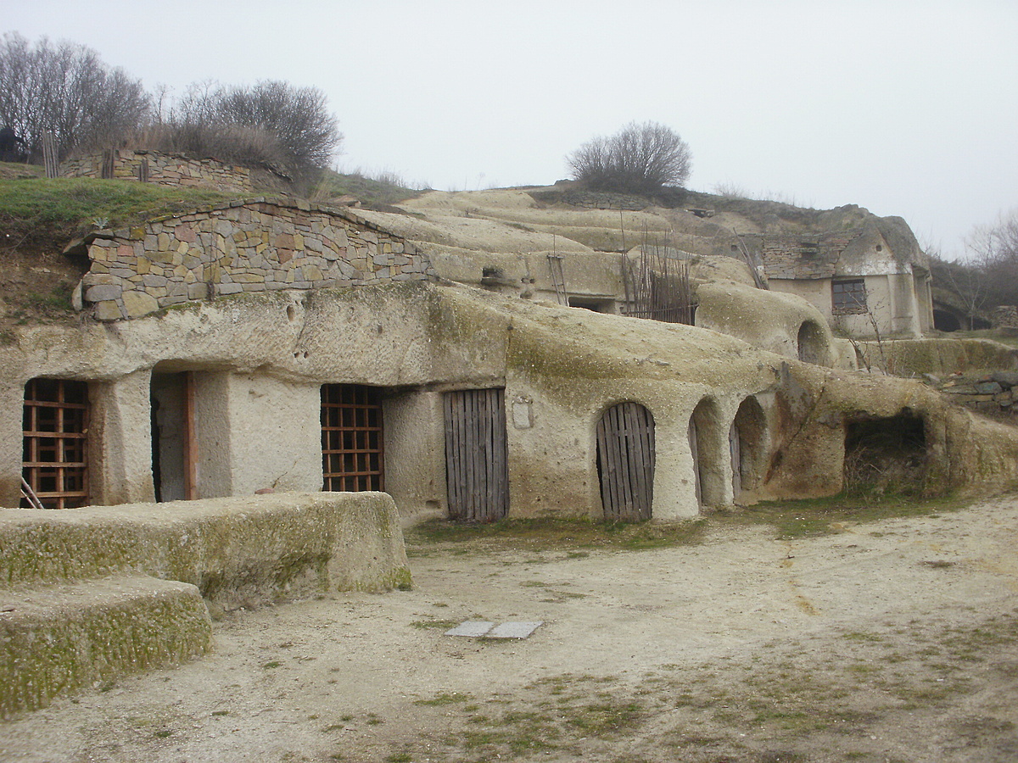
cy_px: 382
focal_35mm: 36
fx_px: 1059
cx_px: 509
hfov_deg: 51.4
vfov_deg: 39.7
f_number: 5.6
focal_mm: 6.3
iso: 100
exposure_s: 1/250
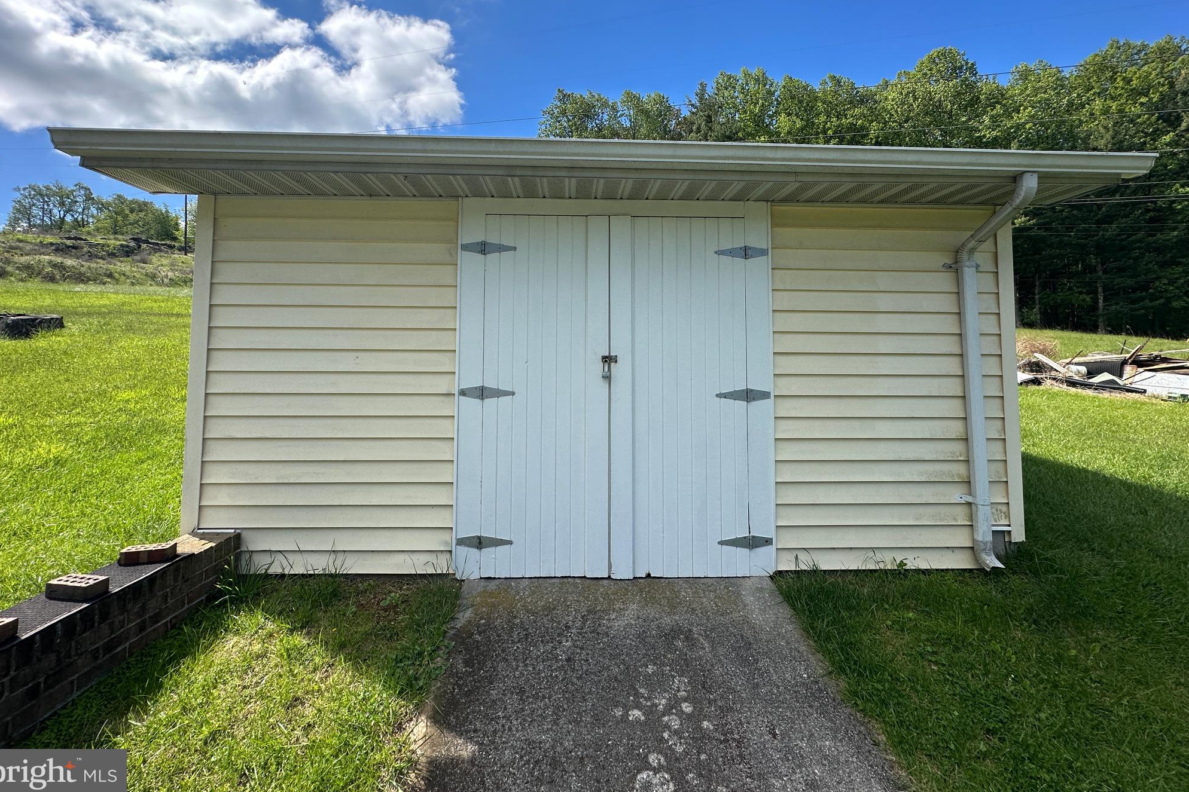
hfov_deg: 100.4
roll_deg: +0.1
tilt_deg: +3.7
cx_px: 590
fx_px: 495
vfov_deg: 76.9
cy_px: 339
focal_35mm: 15
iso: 40
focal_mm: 2.22
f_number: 2.2
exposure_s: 1/1208
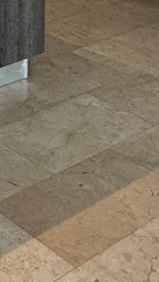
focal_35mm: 88
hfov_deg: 11.8
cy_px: -193
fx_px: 659
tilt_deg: -2.4
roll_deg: +0.3
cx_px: -190
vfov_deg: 19.5
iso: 200
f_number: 2.2
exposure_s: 1/60
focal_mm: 2.22
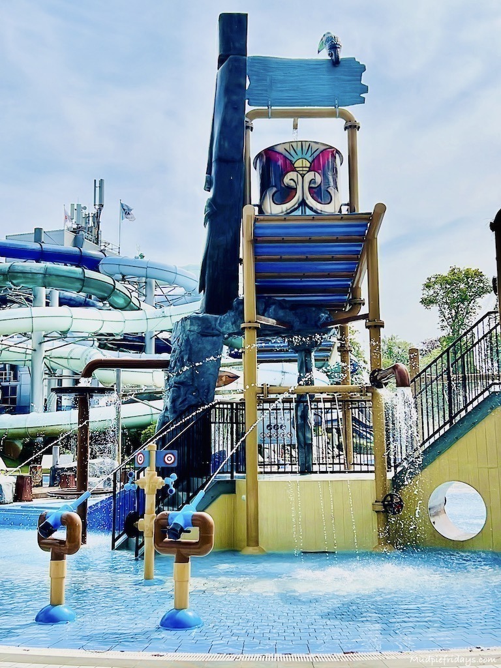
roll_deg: +0.4
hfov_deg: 44.2
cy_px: 334
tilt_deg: +6.6
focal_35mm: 32
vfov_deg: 56.8
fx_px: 618
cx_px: 250
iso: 50
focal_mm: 5.7
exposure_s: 1/9434
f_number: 1.5
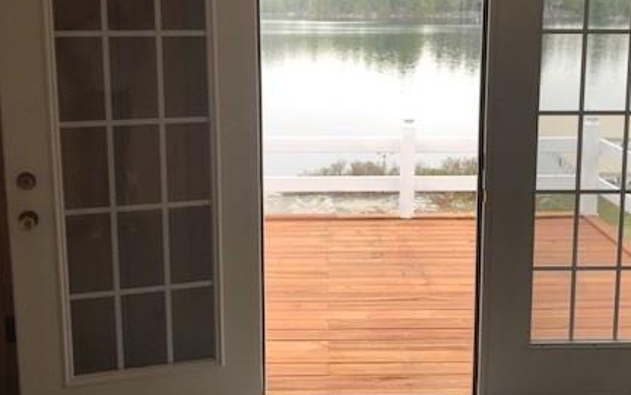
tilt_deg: -9.6
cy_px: 143
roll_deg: +0.0
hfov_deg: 45.2
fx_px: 757
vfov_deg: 29.1
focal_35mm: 44
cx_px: 353
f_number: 1.8
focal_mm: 3.99
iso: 40
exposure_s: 1/120
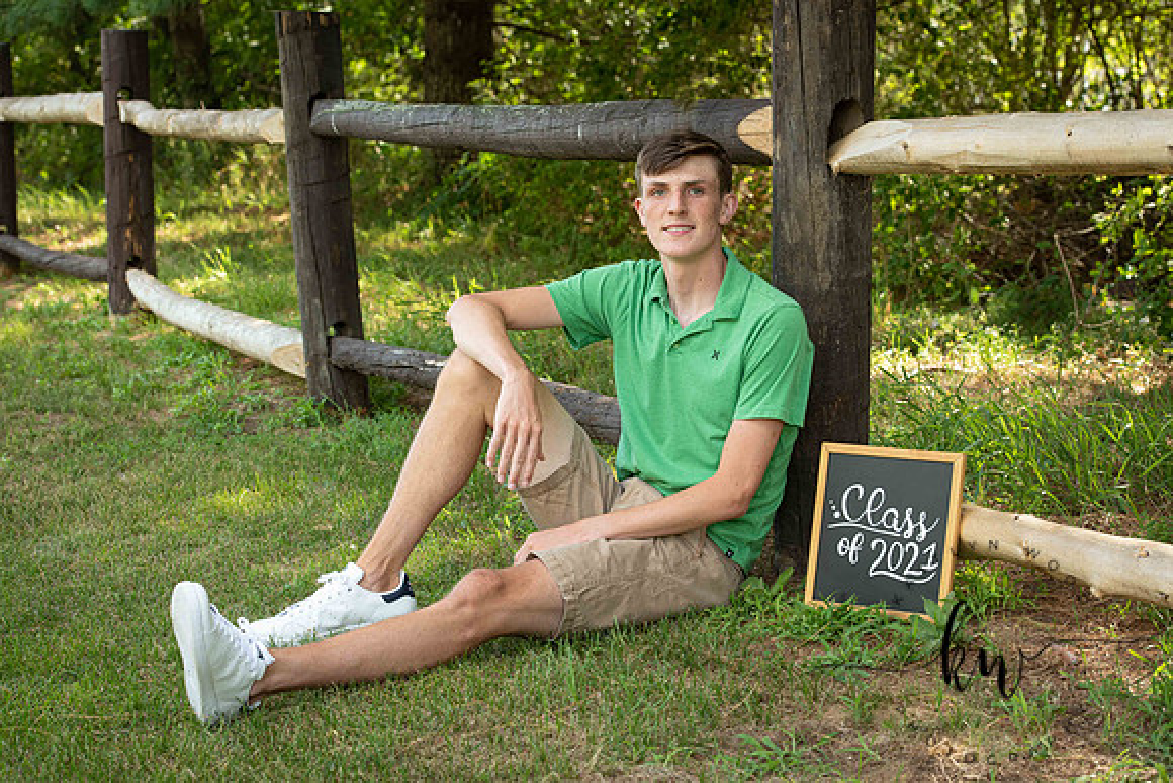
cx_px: 586
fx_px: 2672
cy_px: 392
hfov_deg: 24.8
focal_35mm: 82
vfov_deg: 16.7
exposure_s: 1/200
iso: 500
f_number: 6.3
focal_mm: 82
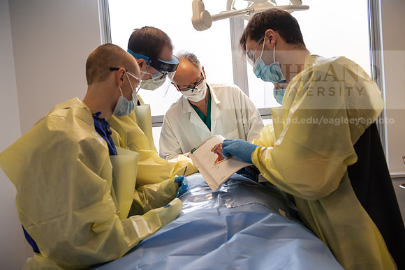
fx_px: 360
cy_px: 135
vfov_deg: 41.1
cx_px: 202
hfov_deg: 58.7
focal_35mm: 32
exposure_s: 1/200
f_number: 4
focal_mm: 32
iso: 500
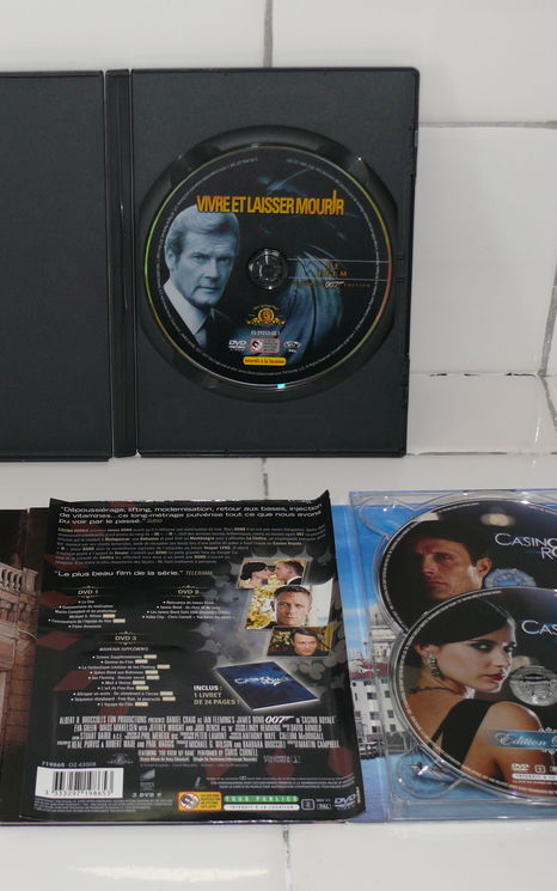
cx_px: 158
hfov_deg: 20.2
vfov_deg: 32.0
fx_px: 1554
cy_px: 447
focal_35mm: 64
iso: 100
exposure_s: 1/30
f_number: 2.8
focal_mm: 8.9
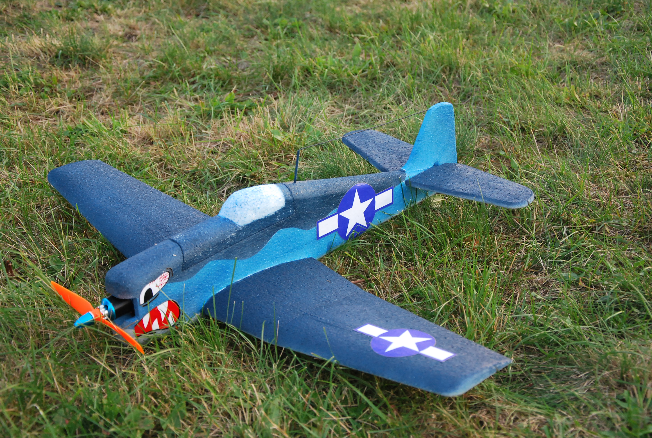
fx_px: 1089
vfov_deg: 22.7
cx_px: 326
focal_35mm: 60
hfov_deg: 33.3
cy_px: 219
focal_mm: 40
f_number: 4.8
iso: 800
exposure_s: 1/60
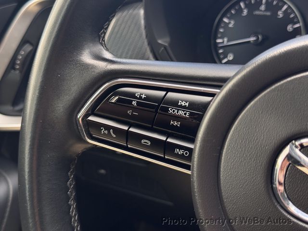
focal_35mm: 48
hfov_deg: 39.7
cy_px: 116
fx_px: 427
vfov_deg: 30.3
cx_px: 154
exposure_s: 1/183
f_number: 1.78
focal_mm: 6.76
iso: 64
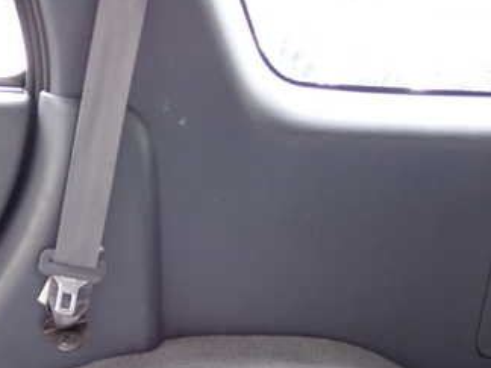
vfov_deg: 19.0
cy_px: 336
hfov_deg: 25.5
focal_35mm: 76
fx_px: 1078
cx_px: 147
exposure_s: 1/20
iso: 800
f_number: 2.8
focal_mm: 7.31
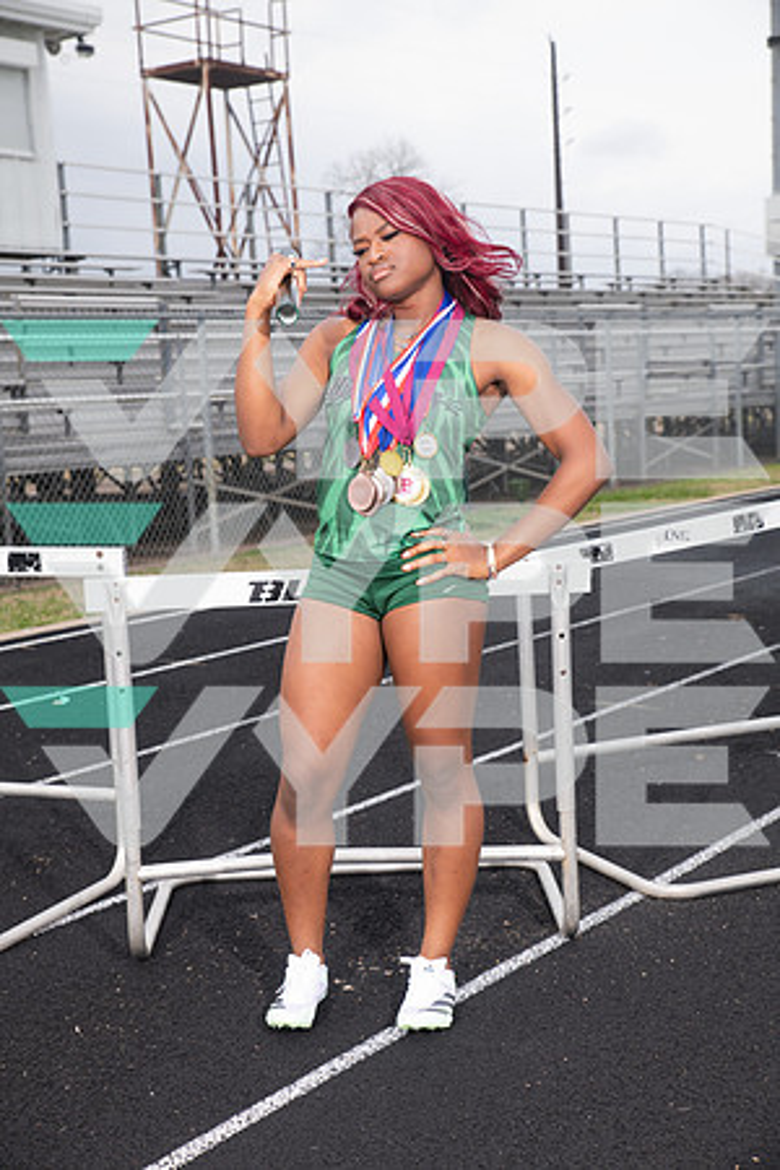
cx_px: 390
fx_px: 1787
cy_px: 585
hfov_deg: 24.6
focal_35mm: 55
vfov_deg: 36.2
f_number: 6.3
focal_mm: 55
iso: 250
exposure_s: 1/400
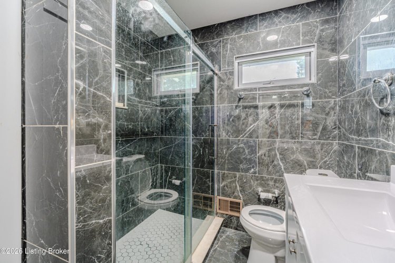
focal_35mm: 14
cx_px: 198
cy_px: 132
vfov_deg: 81.2
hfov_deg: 104.3
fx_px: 154
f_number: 7.1
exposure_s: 1/13
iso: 100
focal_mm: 14
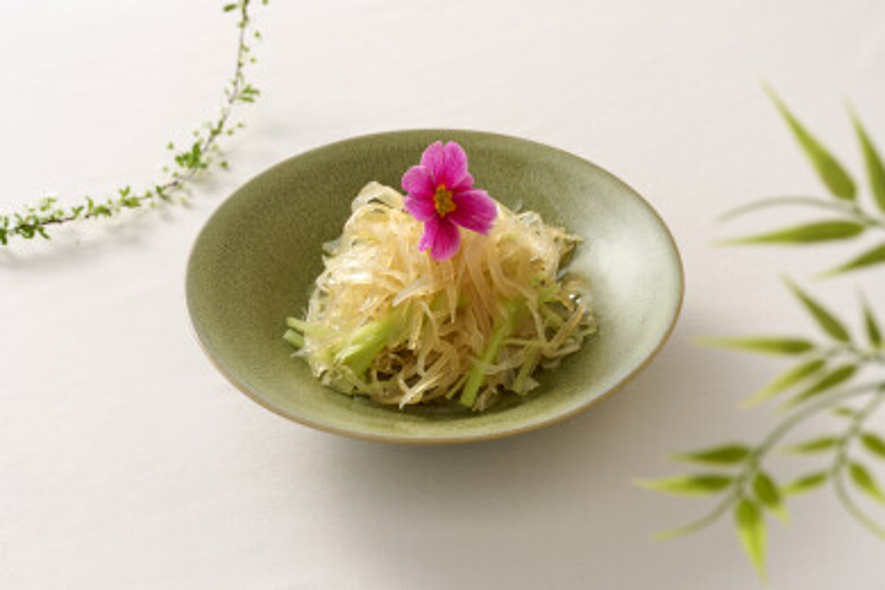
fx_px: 2581
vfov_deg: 13.0
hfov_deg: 19.5
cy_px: 295
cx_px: 442
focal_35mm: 105
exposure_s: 1/200
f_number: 9
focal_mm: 105
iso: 64
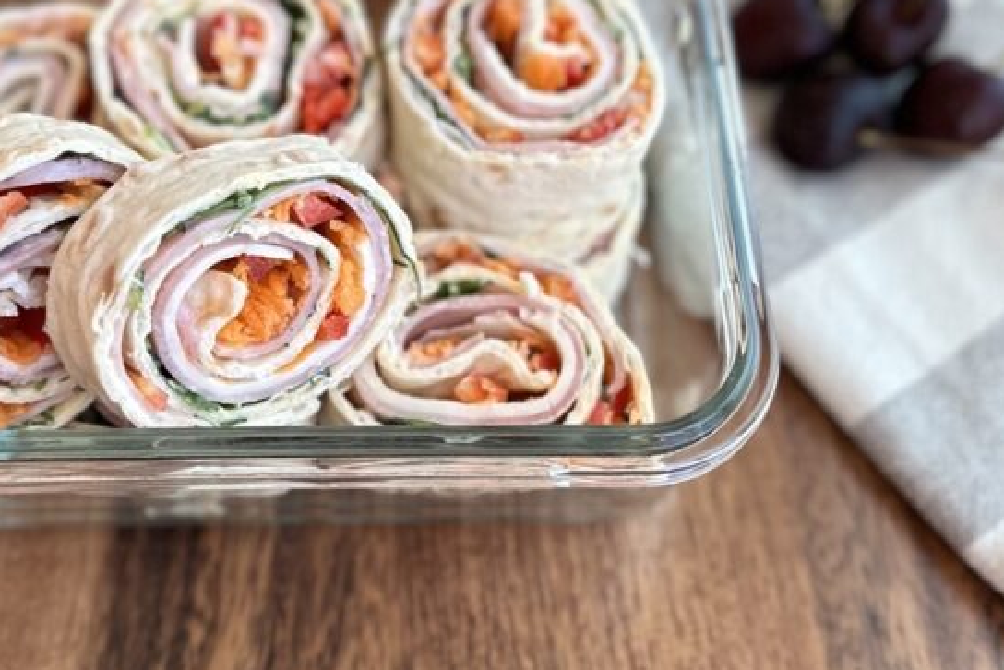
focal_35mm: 47
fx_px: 1311
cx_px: 410
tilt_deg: -57.7
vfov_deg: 28.5
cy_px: 236
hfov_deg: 41.7
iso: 64
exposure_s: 1/121
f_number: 1.78
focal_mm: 6.86
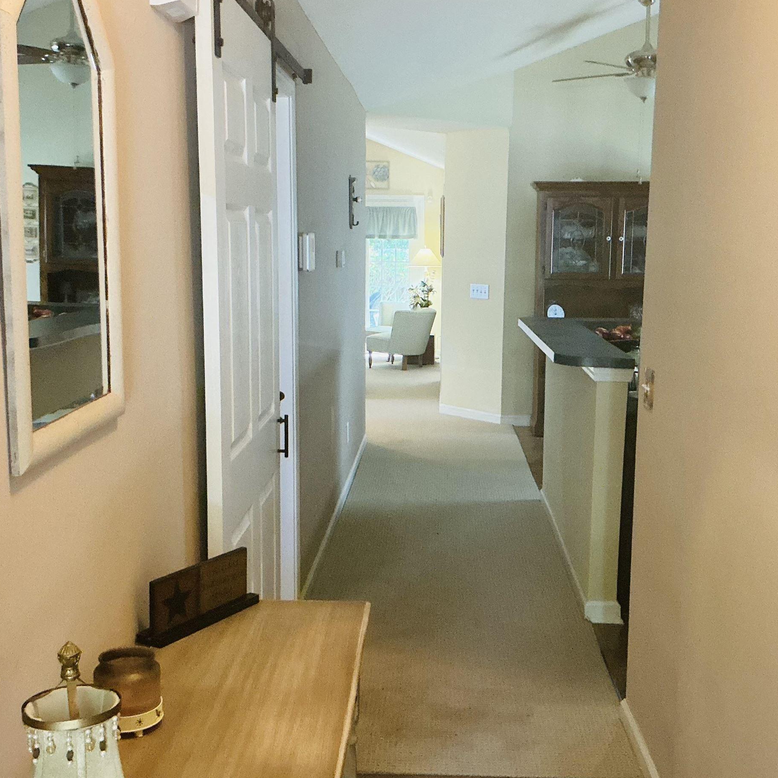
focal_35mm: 43
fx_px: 1093
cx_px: 416
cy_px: 424
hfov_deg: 39.1
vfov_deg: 39.1
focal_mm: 3
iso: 250
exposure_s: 1/60
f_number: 1.8
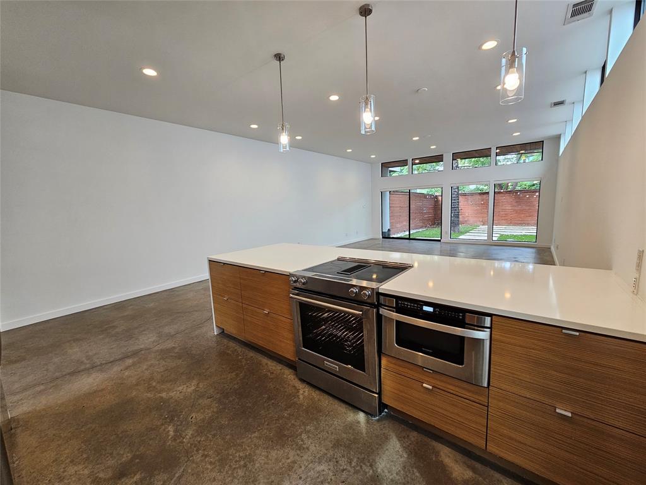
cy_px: 242
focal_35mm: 13
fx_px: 243
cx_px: 323
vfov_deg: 89.9
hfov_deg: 106.2
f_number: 2.2
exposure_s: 1/60
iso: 100
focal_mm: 2.2
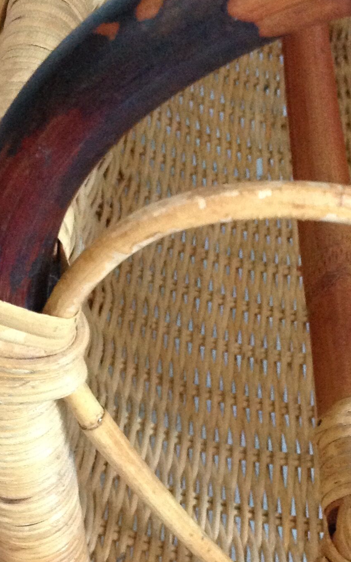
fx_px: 1087
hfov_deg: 18.3
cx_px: 208
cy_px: 350
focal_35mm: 71
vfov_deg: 28.9
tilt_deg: -47.4
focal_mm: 4.28
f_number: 2.4
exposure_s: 1/15
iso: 400
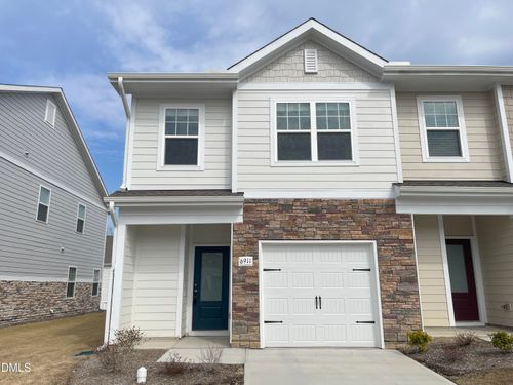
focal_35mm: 26
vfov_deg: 53.1
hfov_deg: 67.3
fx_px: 385
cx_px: 256
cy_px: 192
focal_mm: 5.1
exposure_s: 1/4525
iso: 50
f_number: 1.6
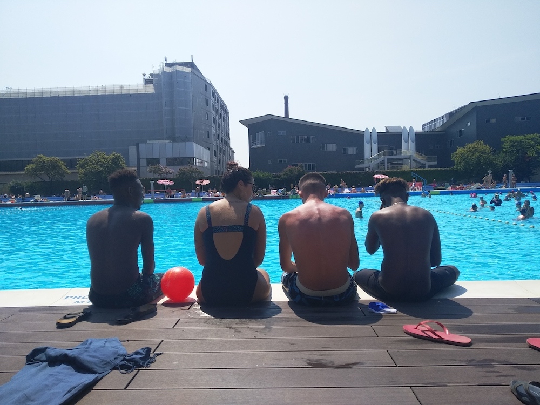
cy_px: 202
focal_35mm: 26
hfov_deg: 67.3
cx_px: 270
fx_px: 406
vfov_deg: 53.1
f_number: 2.2
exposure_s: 1/2039
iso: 100
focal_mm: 3.82
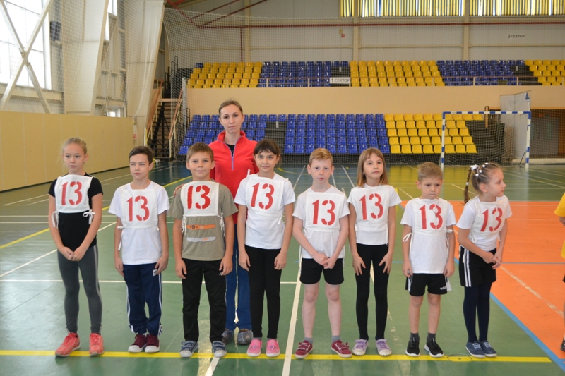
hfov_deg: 49.6
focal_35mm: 39
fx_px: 612
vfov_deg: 34.2
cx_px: 282
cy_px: 188
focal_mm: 26
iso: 1600
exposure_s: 1/60
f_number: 4.2
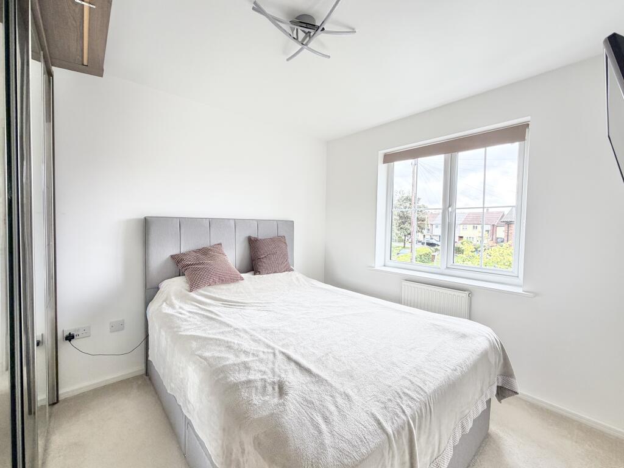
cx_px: 312
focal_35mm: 14
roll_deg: +1.0
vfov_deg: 85.7
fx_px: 252
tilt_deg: -2.3
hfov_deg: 102.1
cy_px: 234
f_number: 2.2
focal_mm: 2.22
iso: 160
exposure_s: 1/121
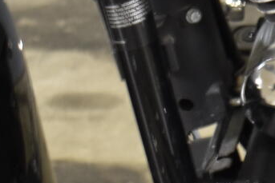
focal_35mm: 297
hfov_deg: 6.6
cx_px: 610
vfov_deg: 4.6
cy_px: 18
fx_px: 2270
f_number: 4.5
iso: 400
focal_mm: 34
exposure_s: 1/13
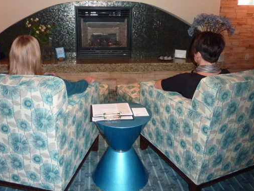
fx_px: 242
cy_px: 68
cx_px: 115
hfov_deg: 55.2
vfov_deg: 42.5
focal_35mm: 33
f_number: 3.3
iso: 400
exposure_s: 1/30
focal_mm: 4.1
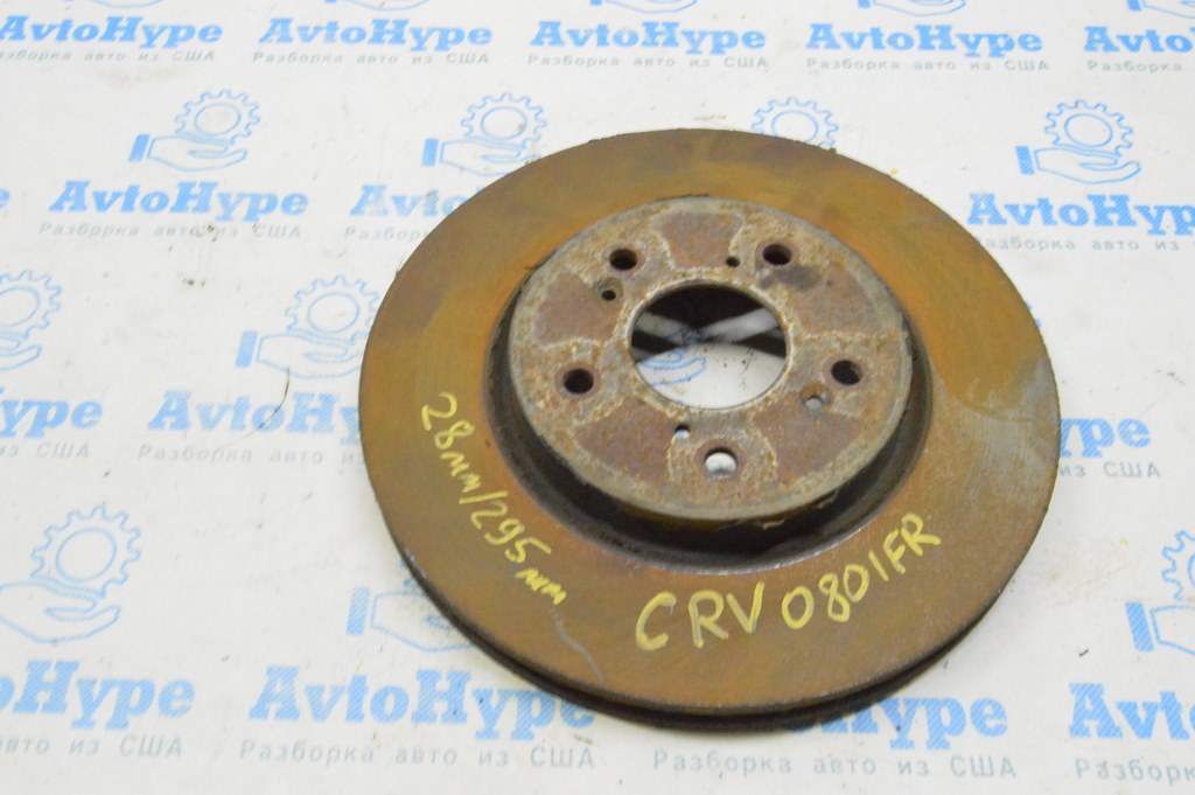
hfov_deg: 55.1
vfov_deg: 38.3
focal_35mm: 34
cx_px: 598
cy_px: 398
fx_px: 1144
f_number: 20
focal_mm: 23
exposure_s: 1/15
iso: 6400
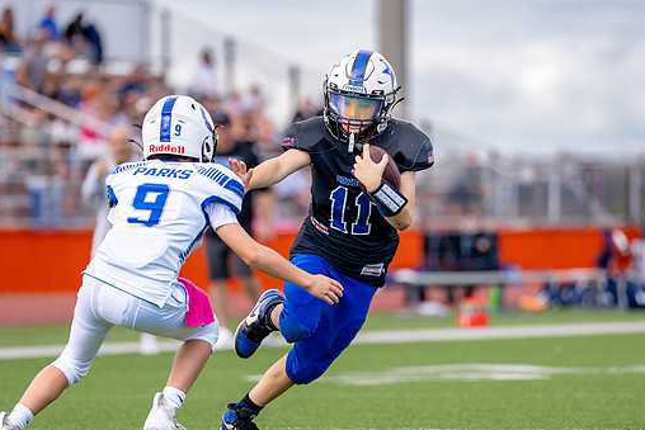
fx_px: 5699
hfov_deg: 6.5
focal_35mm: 318
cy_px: 249
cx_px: 289
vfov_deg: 4.3
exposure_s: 1/3200
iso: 400
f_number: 2.8
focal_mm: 200
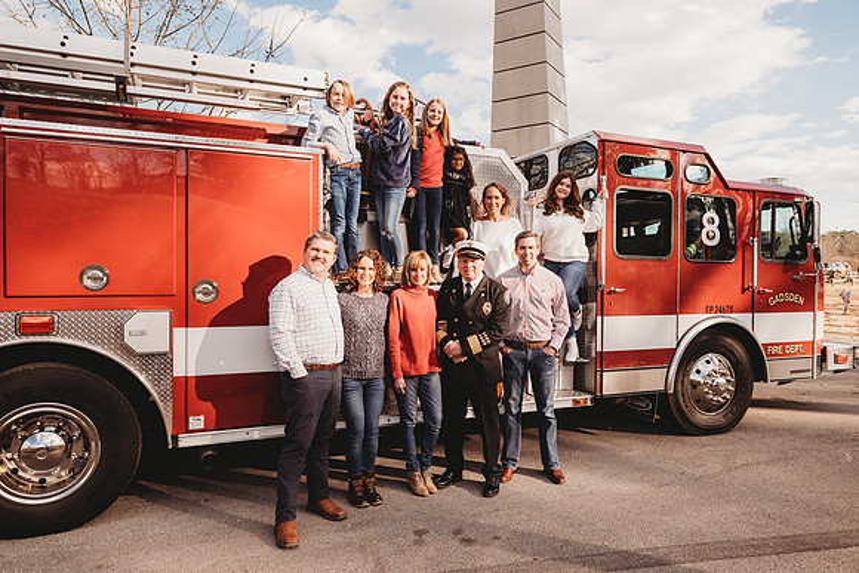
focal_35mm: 24
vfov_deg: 53.2
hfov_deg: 73.7
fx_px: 573
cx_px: 430
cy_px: 286
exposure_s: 1/640
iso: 100
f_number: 3.5
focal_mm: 24
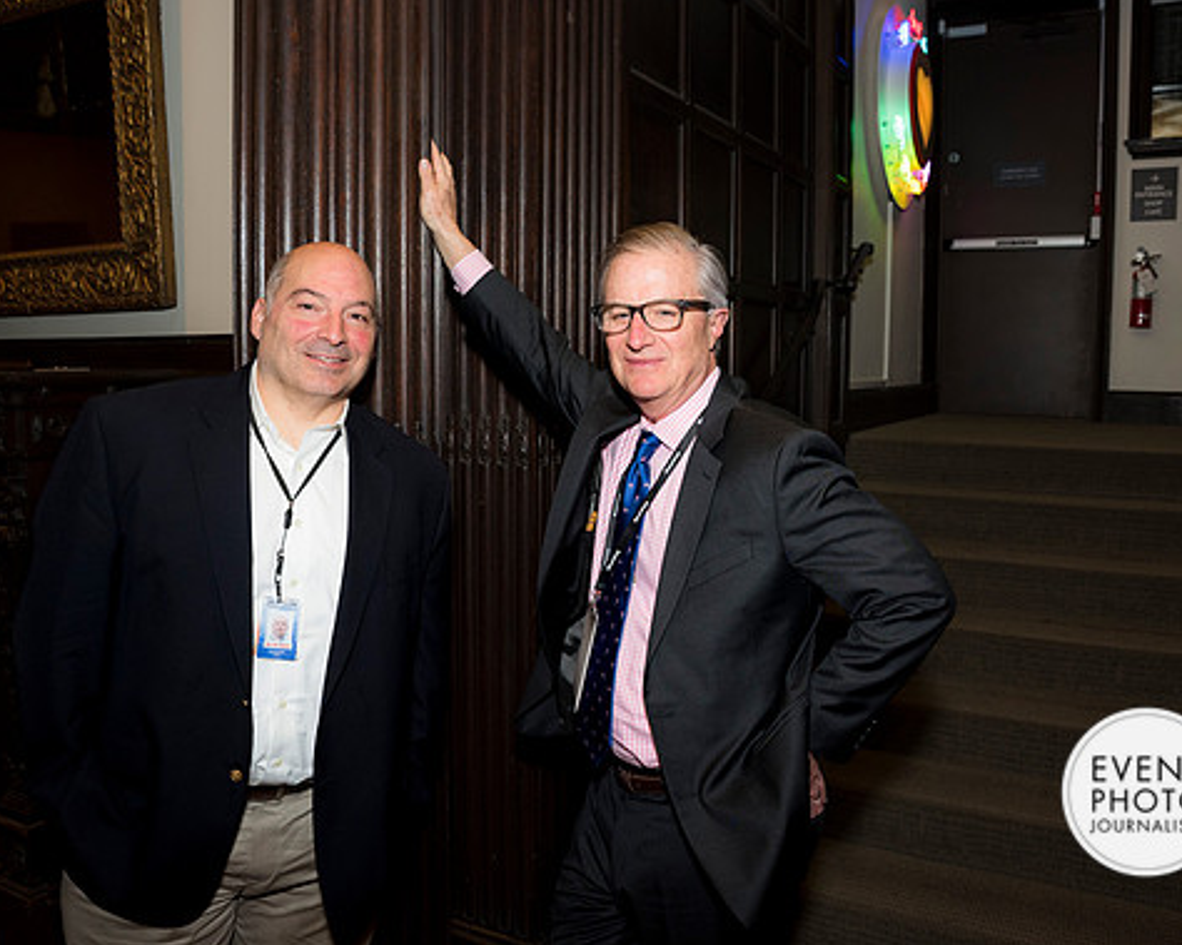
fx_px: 1014
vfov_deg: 50.0
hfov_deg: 60.4
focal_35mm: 29
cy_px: 458
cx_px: 617
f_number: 5
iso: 800
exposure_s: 1/125
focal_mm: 24
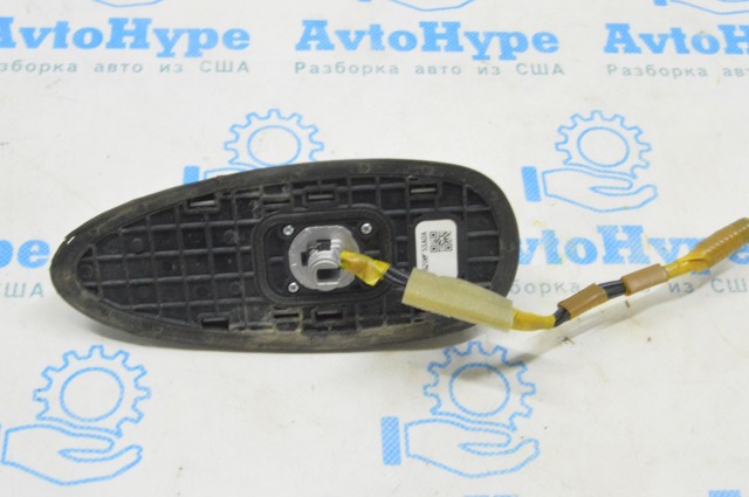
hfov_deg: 35.1
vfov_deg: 23.7
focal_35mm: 57
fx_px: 1184
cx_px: 374
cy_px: 248
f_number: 20
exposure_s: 1/15
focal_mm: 38
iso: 6400
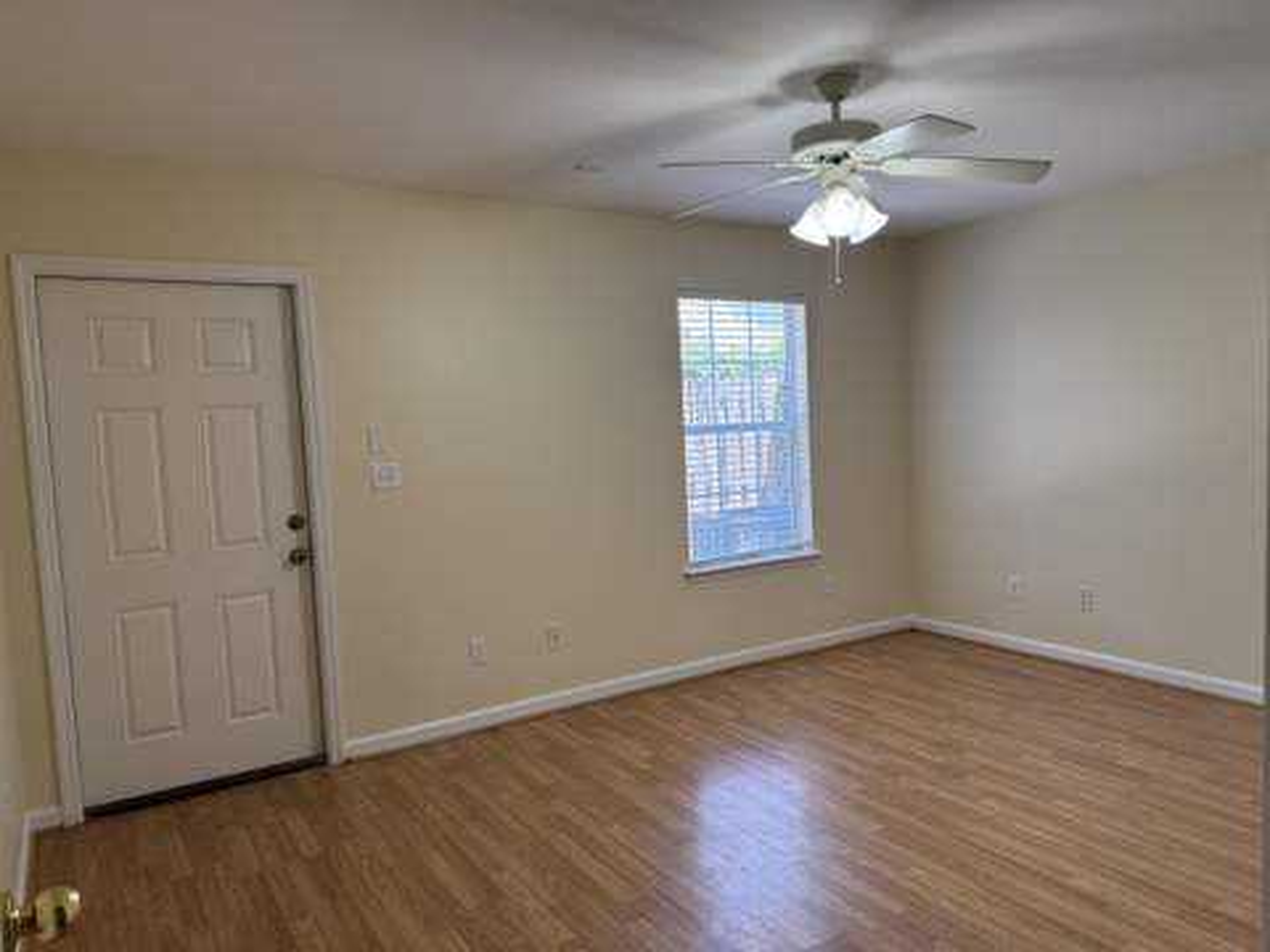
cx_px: 635
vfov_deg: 56.8
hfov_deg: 71.6
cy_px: 476
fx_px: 881
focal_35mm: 24
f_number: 1.78
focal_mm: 6.76
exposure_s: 1/120
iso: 125
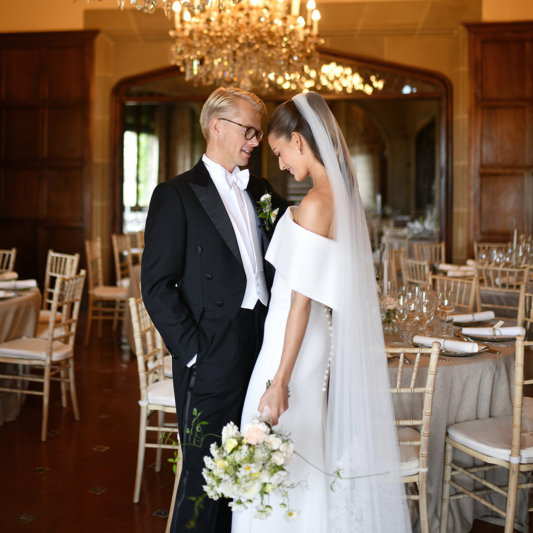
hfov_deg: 37.6
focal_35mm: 45
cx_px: 267
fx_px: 784
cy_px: 159
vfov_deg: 37.0
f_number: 1.6
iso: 125
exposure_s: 1/80
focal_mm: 35
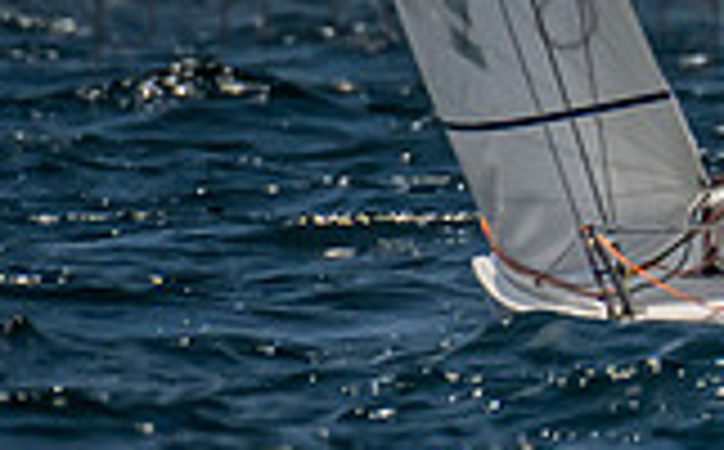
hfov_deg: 0.7
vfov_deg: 0.5
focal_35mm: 2814
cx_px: 2466
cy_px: -564
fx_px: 55427
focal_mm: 370
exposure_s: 1/4000
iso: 400
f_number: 6.3
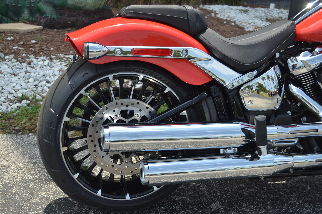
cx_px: 161
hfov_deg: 41.1
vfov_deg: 28.1
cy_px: 107
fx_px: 429
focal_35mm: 48
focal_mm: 32
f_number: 4.8
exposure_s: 1/400
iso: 100
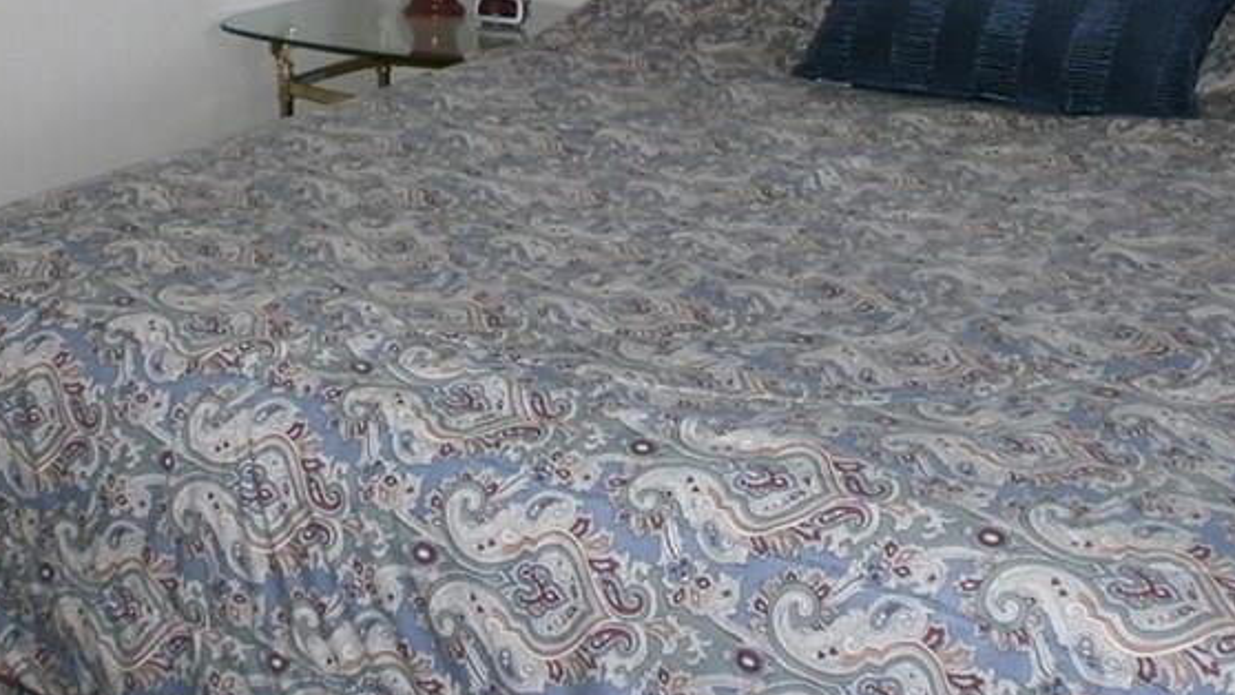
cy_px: -22
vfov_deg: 21.4
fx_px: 1769
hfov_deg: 38.5
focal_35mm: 54
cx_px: 609
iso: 160
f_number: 2.9
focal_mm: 4.8
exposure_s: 1/30
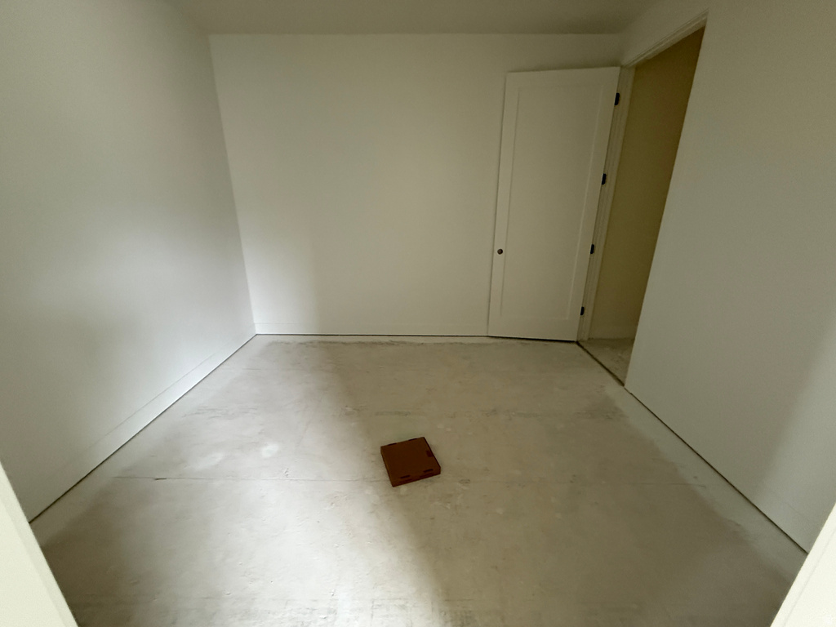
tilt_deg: -18.1
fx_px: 338
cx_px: 418
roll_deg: +0.3
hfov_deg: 102.1
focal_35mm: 14
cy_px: 314
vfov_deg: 85.7
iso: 640
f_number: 2.2
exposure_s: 1/60
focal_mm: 2.22
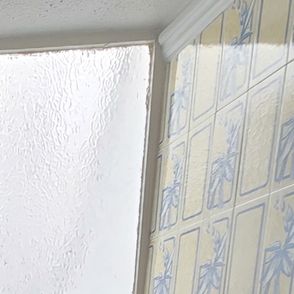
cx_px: -158
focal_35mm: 55
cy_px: 497
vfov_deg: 22.2
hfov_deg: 23.9
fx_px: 528
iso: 250
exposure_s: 1/100
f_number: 2.2
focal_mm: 2.2
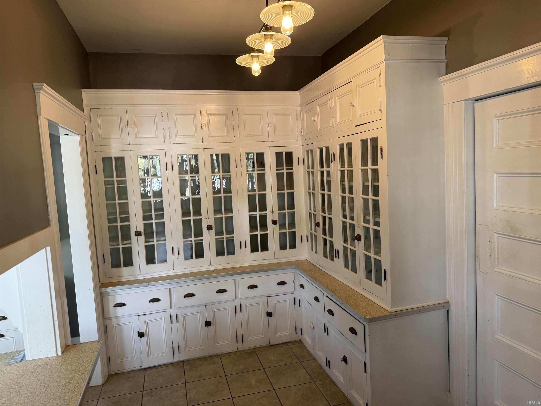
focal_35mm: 24
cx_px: 270
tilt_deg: -5.6
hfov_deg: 71.6
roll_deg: +5.2
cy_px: 203
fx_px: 375
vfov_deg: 56.8
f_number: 1.78
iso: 125
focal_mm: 6.76
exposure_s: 1/60
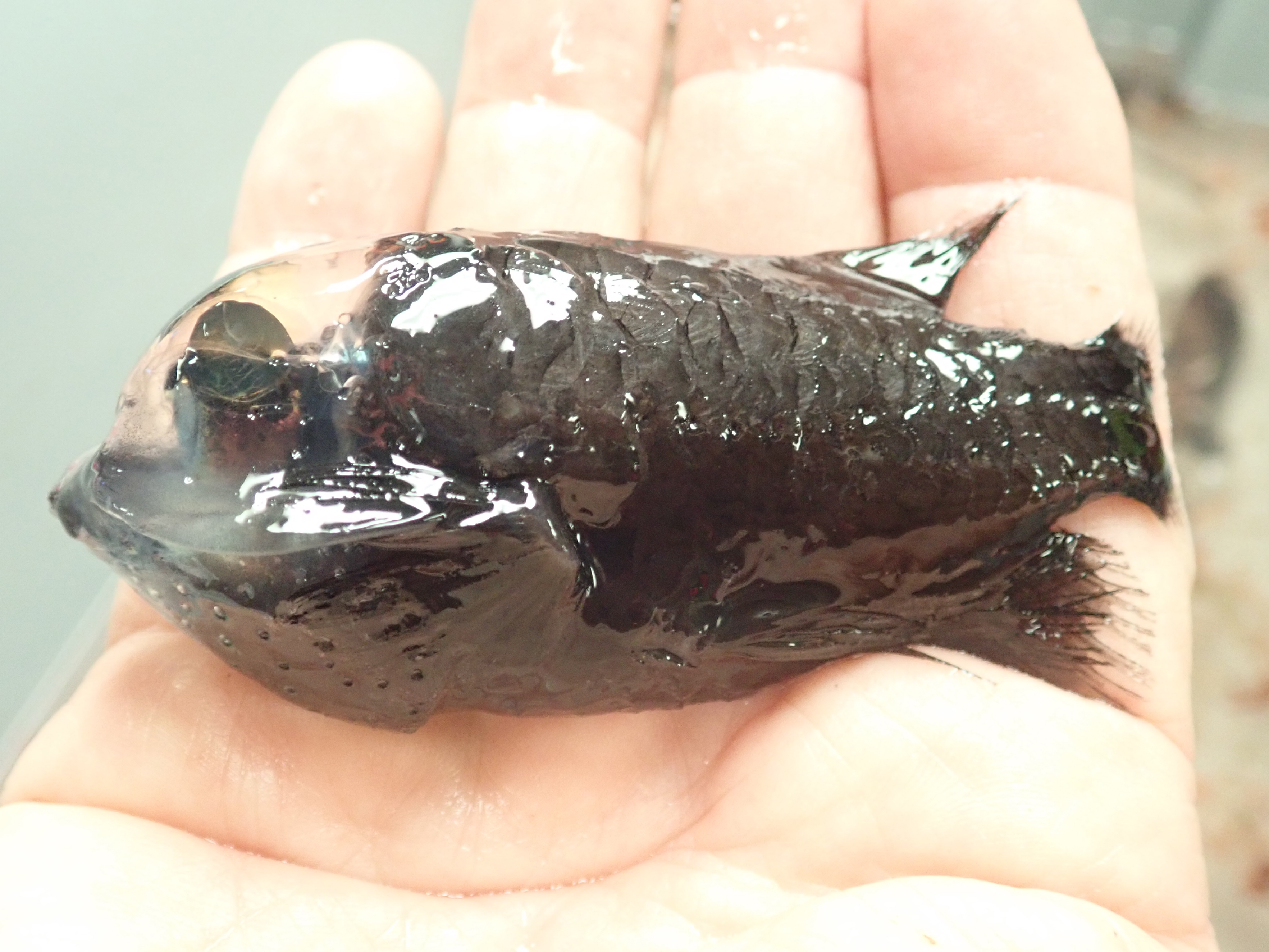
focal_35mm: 34
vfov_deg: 41.8
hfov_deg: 53.9
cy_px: 477
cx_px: 602
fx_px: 1246
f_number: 2.3
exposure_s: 1/60
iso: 800
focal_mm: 5.5
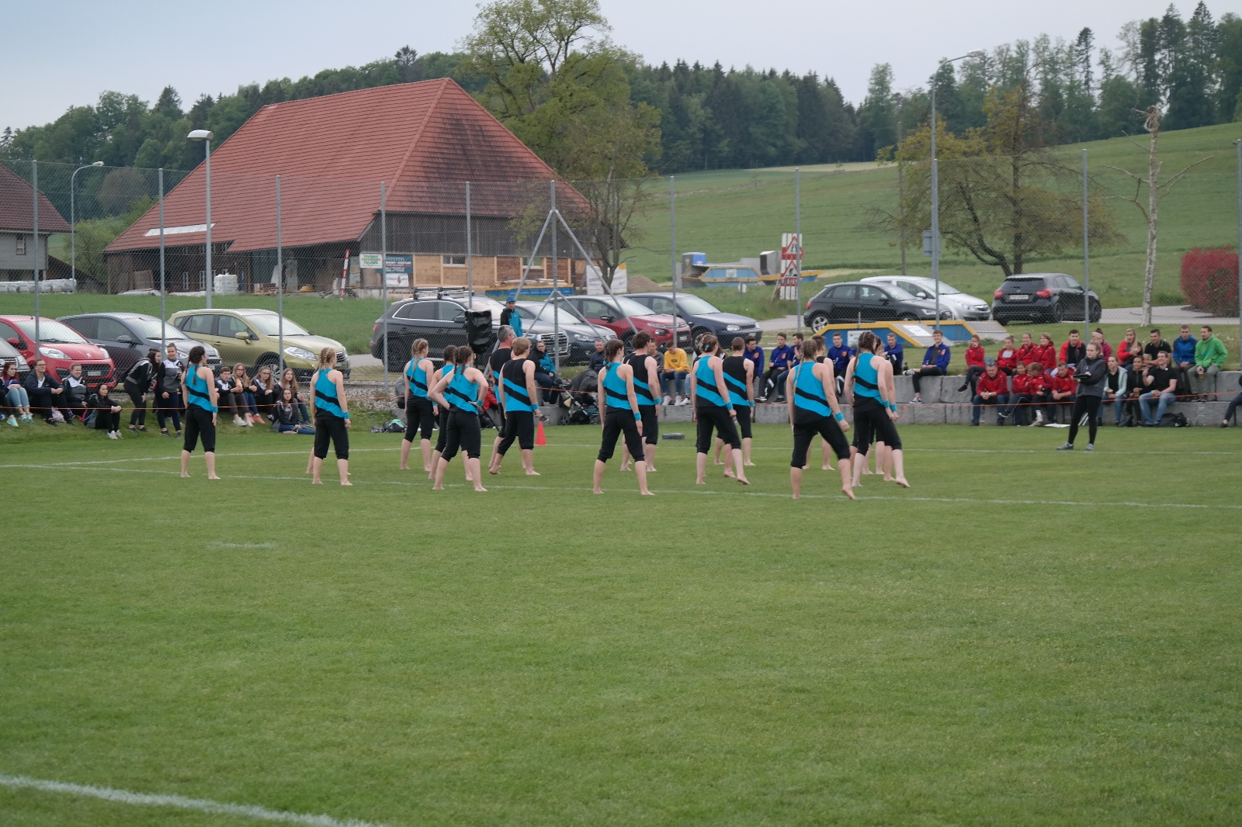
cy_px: 414
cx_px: 621
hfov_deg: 26.3
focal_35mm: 77
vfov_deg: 17.7
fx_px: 2656
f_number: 4
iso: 200
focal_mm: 50
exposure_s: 1/125
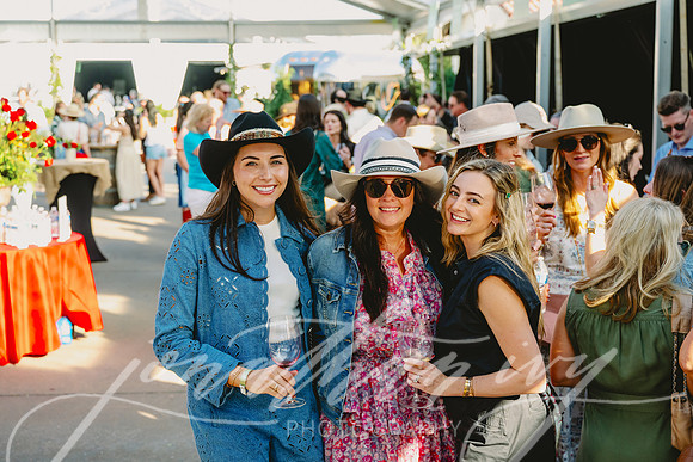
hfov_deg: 36.3
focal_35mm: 55
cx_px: 336
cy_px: 231
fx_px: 1056
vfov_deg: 24.7
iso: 800
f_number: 4
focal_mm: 52
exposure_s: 1/640
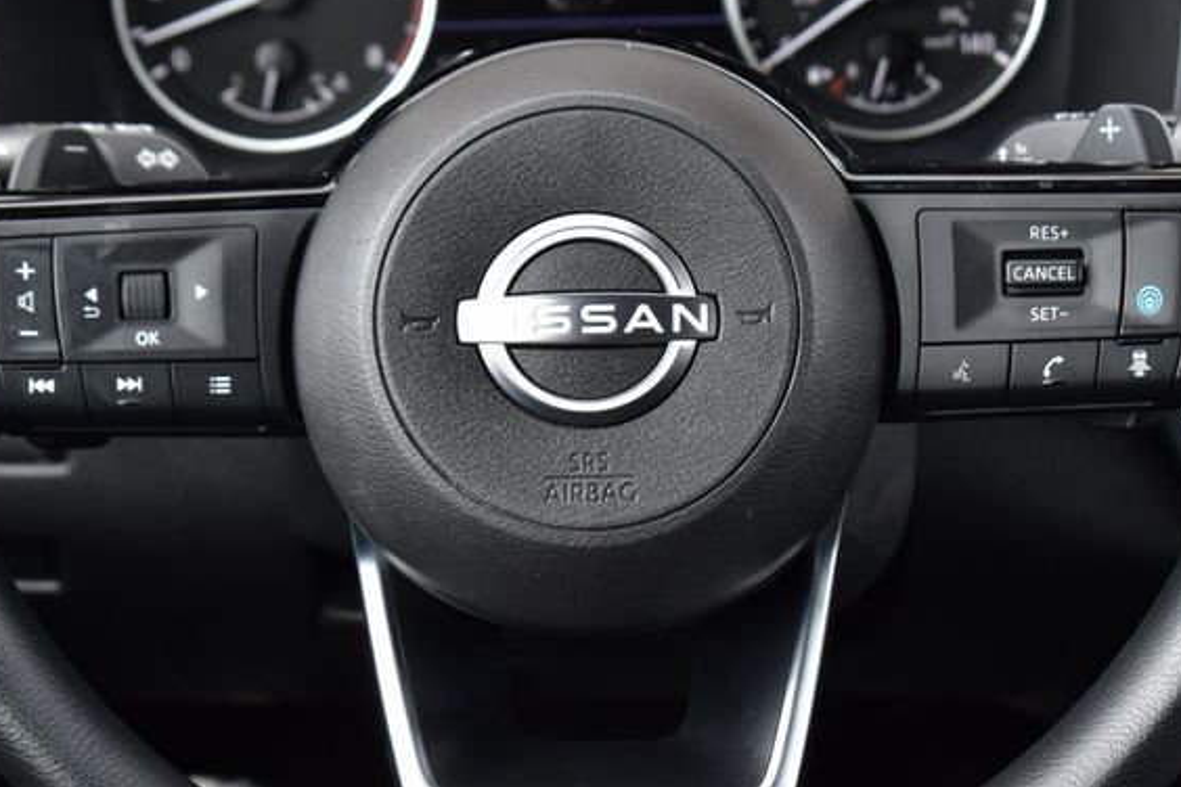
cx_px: 607
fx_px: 3069
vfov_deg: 14.6
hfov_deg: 21.8
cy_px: 400
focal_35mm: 94
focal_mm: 55
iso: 400
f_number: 7.1
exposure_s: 1/40
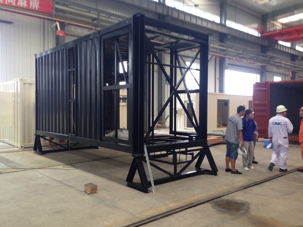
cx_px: 152
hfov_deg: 55.4
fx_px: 289
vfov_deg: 42.9
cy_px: 114
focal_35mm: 33
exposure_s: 1/24
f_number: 2.4
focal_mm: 4.12
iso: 50
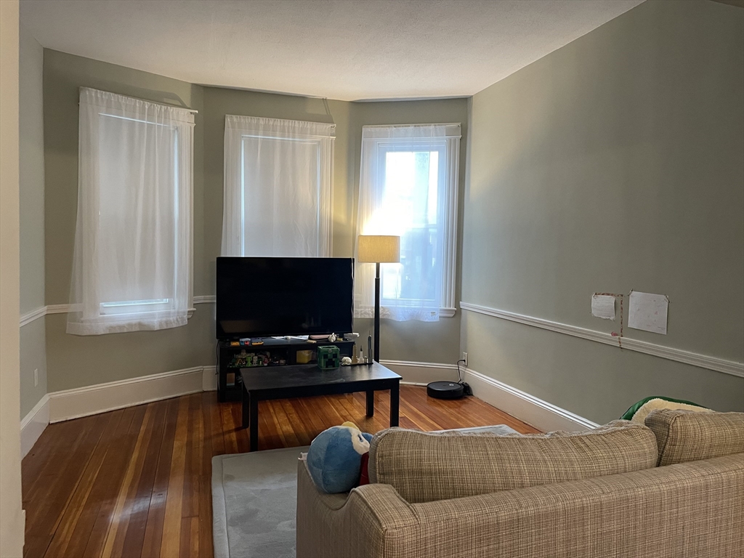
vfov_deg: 53.1
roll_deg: -1.9
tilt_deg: -2.8
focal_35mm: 26
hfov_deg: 67.3
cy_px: 279
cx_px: 372
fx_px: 559
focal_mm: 4.2
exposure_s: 1/60
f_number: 1.6
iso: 200
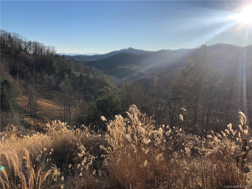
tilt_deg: -11.4
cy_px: 94
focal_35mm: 28
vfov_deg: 49.7
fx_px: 204
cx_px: 126
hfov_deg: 63.4
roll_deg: -0.4
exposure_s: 1/1715
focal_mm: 3.99
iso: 20
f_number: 1.8
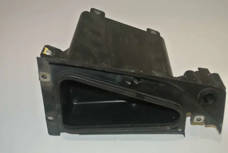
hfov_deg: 43.6
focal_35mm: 45
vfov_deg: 29.9
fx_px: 285
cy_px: 76
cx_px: 114
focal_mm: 16.9
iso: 200
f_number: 4.5
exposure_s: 1/60
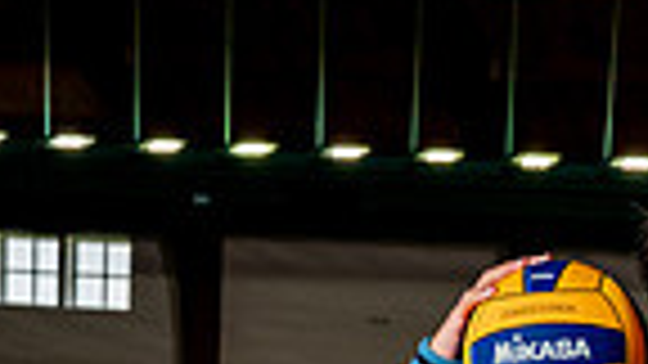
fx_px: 2028
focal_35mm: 118
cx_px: 657
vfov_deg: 9.1
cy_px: 912
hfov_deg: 17.7
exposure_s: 1/250
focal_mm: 36
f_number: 6.3
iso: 400
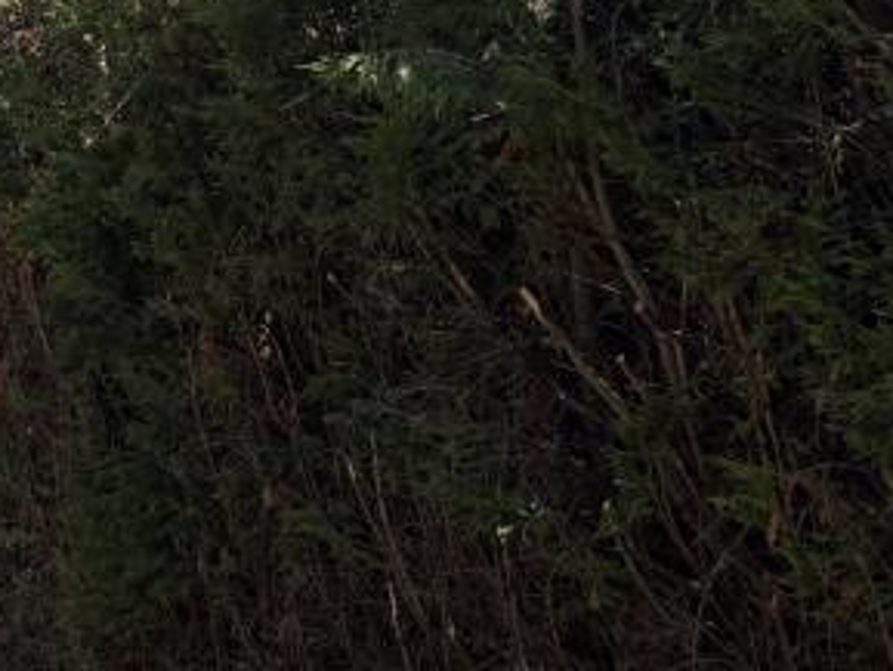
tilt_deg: +0.9
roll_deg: -1.0
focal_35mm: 92
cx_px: -686
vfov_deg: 16.0
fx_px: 2374
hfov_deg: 17.5
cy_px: 127
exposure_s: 1/2062
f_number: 1.6
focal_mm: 5.96
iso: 50
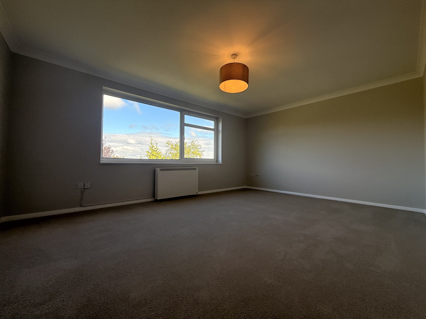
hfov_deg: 102.1
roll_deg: -0.5
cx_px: 213
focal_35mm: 14
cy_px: 160
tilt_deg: +2.6
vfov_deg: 85.7
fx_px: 172
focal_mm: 2.22
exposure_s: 1/355
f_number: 2.2
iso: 64
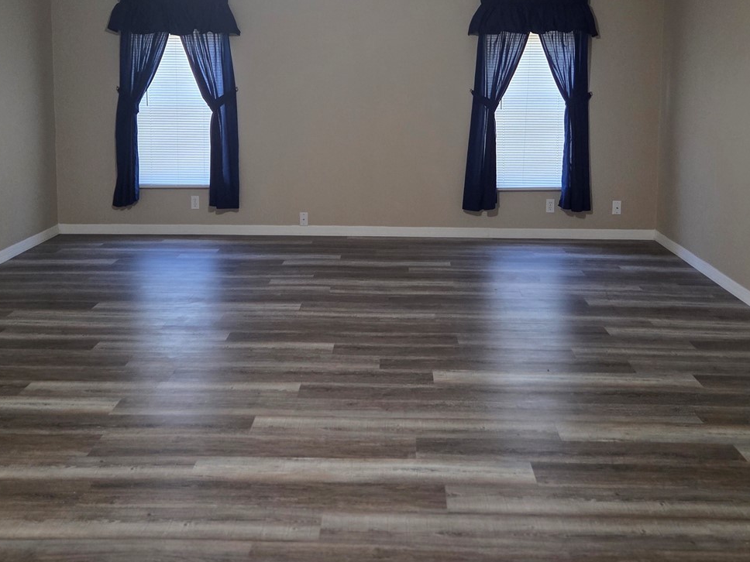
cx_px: 385
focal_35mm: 38
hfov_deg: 49.0
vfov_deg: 36.7
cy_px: 128
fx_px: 823
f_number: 1.8
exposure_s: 1/120
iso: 500
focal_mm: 5.4
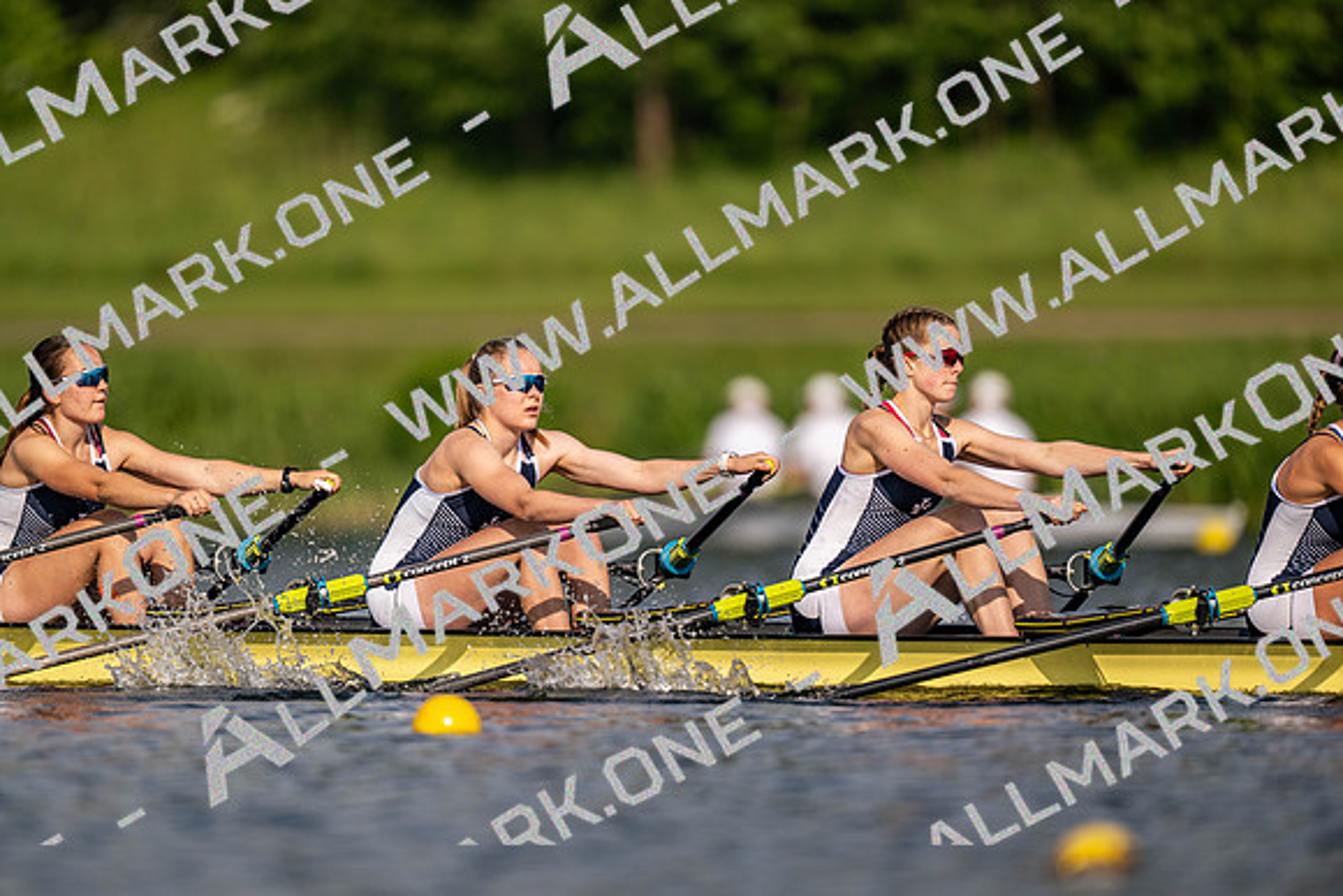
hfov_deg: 3.4
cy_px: 448
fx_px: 22388
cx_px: 672
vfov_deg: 2.3
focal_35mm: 600
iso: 200
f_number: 4
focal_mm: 600
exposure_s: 1/2500
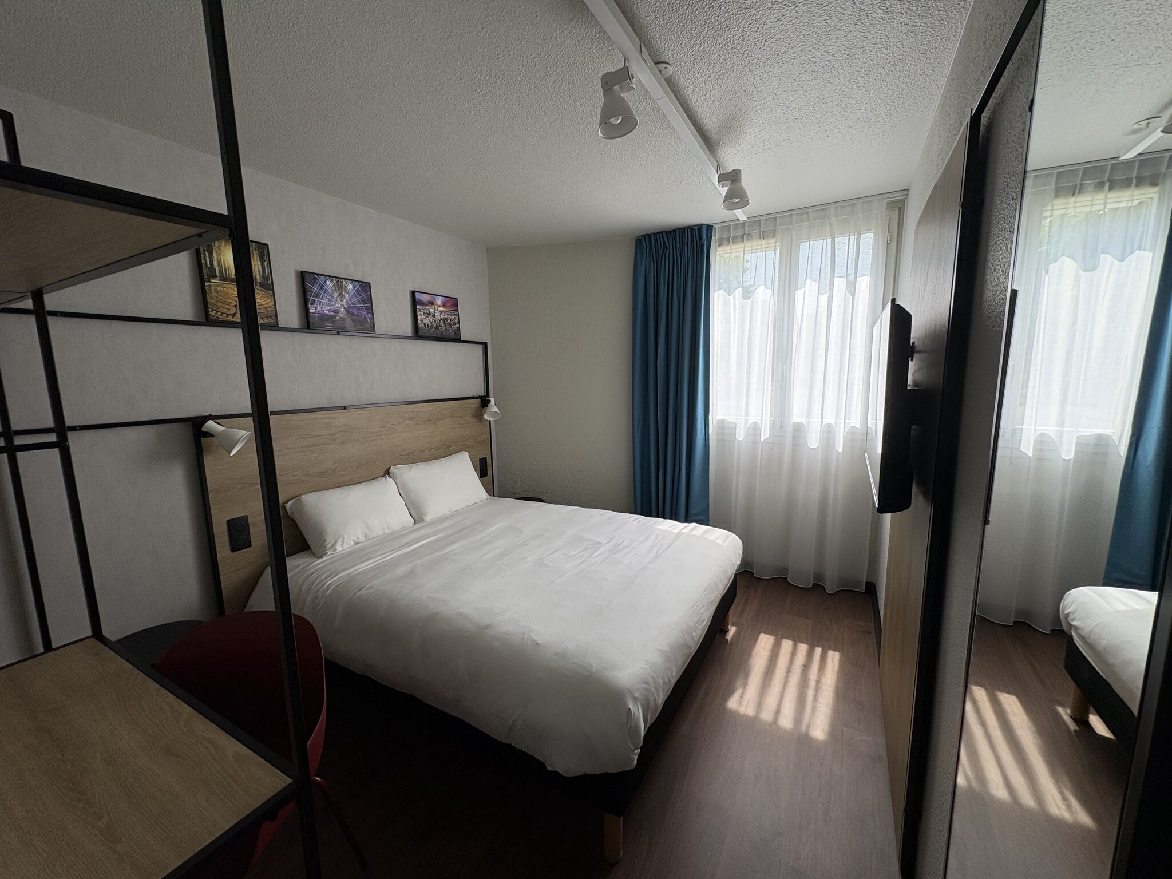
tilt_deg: -8.4
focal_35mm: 14
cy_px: 440
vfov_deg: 85.7
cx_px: 586
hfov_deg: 102.1
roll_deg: +1.2
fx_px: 474
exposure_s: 1/344
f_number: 2.2
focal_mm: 2.22
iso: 64
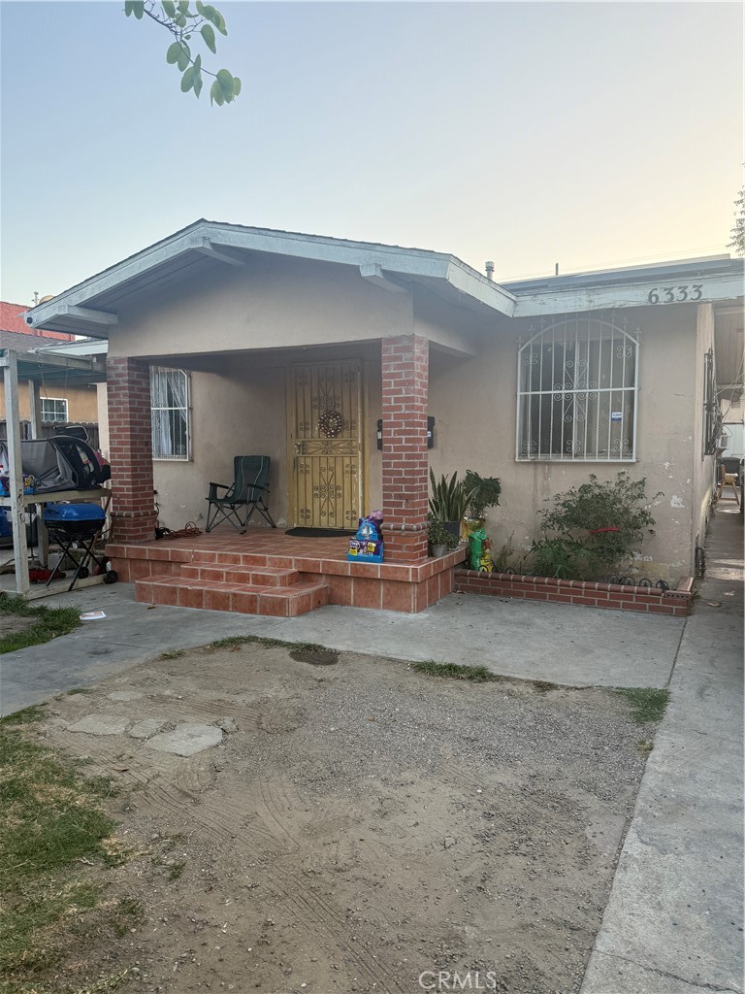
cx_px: 372
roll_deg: -0.3
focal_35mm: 24
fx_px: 689
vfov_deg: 71.6
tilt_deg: -4.5
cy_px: 497
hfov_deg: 56.8
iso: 100
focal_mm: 6.76
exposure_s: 1/426
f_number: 1.78
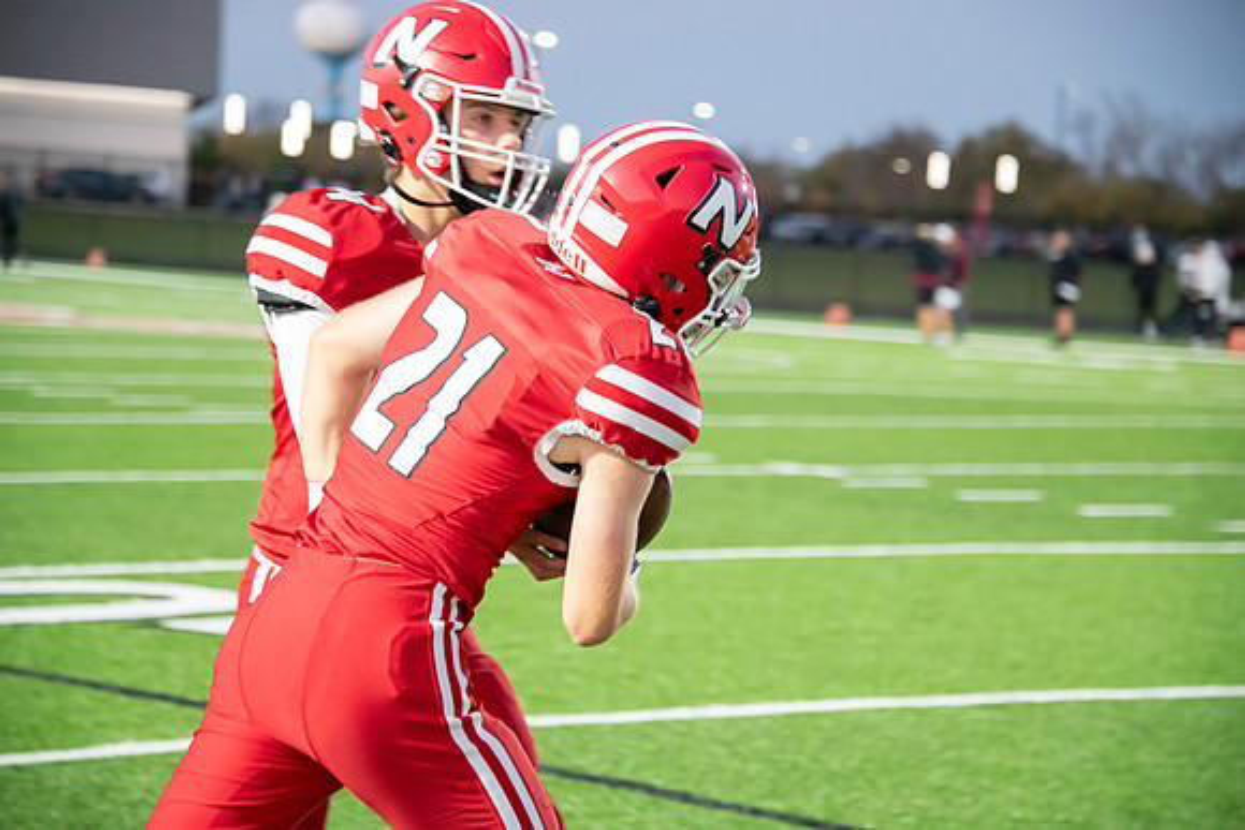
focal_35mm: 135
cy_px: 415
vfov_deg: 10.2
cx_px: 622
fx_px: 4670
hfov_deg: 15.2
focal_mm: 135
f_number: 5.6
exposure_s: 1/250
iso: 8000
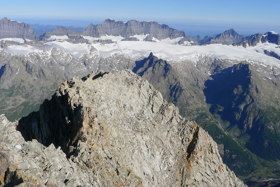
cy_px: 116
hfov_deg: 48.4
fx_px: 311
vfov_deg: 33.3
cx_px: 143
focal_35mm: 40
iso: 80
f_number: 4.5
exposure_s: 1/800
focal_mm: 6
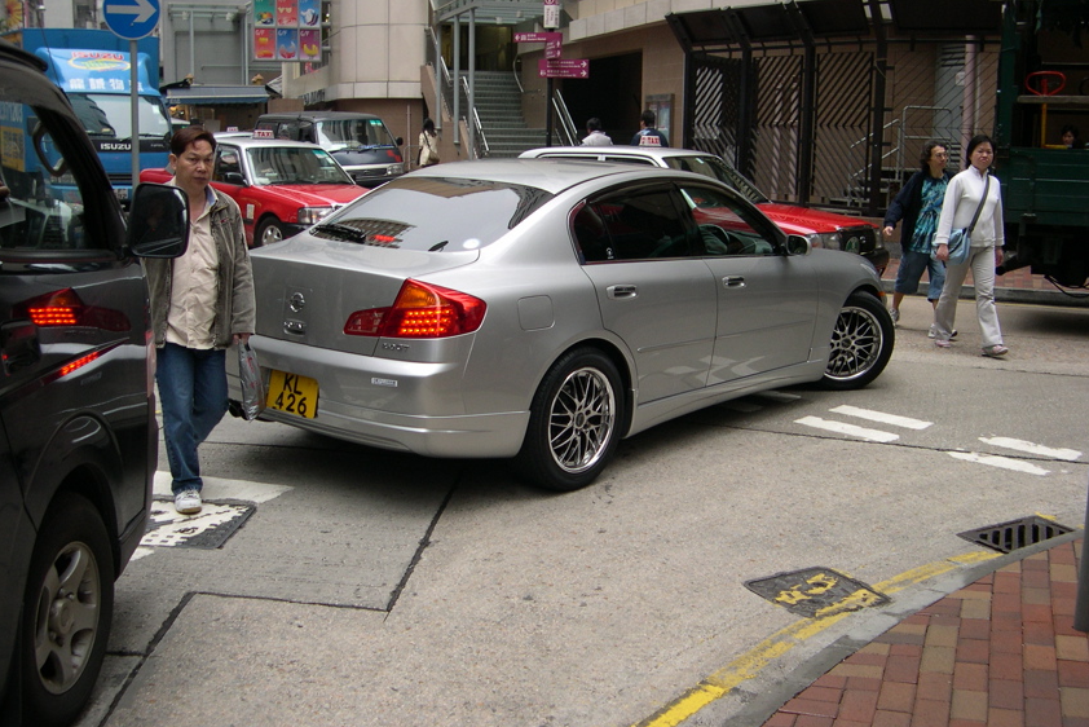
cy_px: 347
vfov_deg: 33.4
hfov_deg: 48.4
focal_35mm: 40
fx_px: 1210
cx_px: 549
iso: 100
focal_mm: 8
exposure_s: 1/100
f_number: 2.8
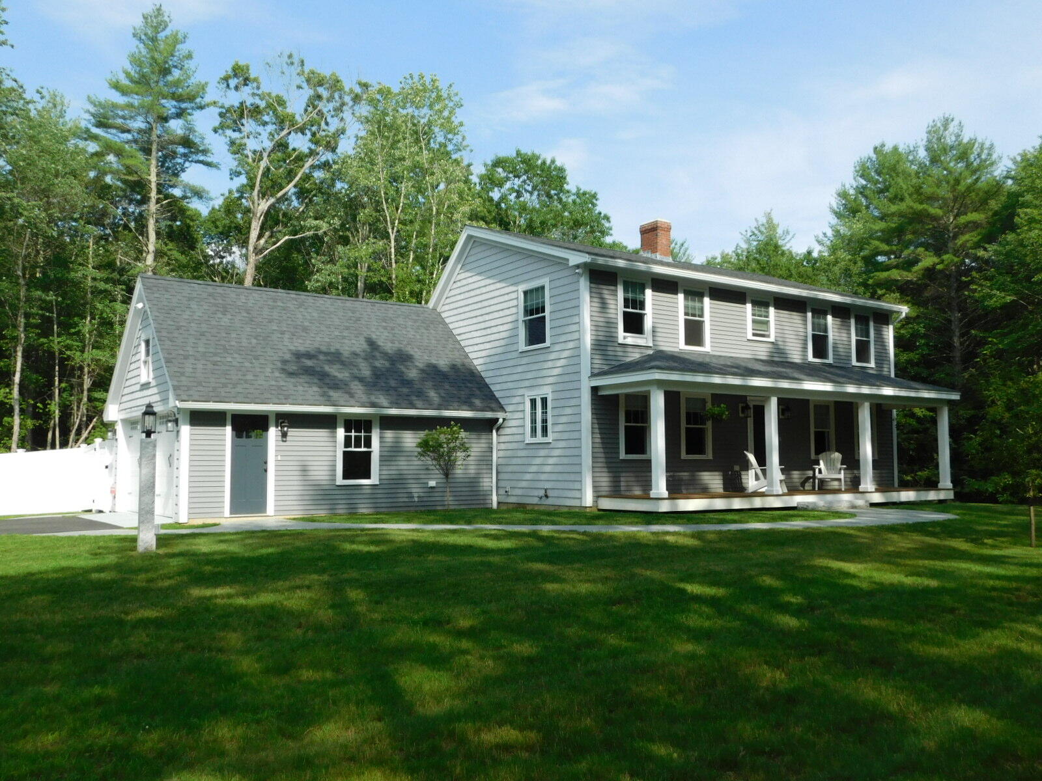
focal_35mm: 30
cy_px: 390
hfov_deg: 60.0
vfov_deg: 46.8
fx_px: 903
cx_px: 521
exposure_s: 1/1000
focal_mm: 5.3
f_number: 3.2
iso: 125
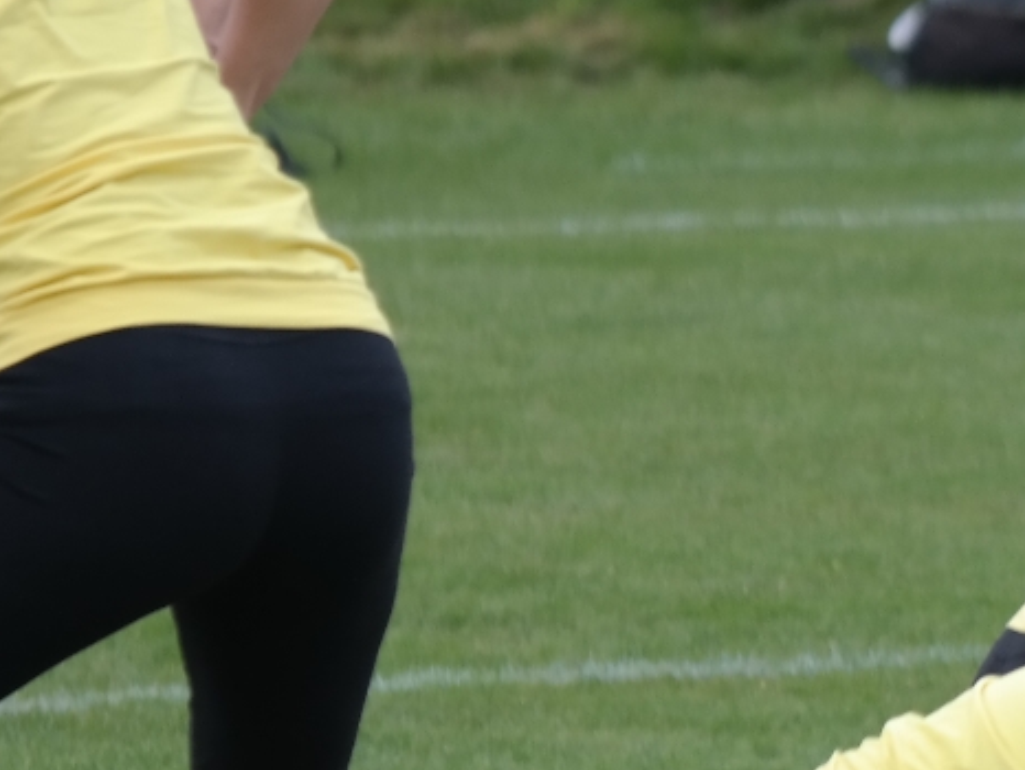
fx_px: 30100
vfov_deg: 1.5
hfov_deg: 2.0
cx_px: 996
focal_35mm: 1016
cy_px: 466
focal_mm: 200
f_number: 5.6
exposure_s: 1/320
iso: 200
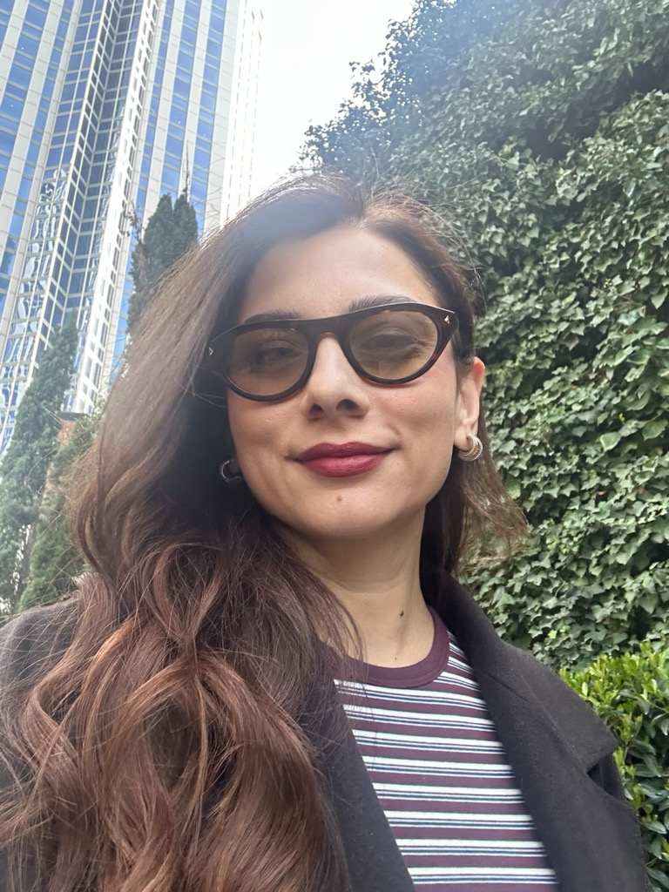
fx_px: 773
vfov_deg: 60.0
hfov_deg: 46.8
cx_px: 334
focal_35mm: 30
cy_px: 446
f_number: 1.9
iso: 64
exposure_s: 1/121
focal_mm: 2.69
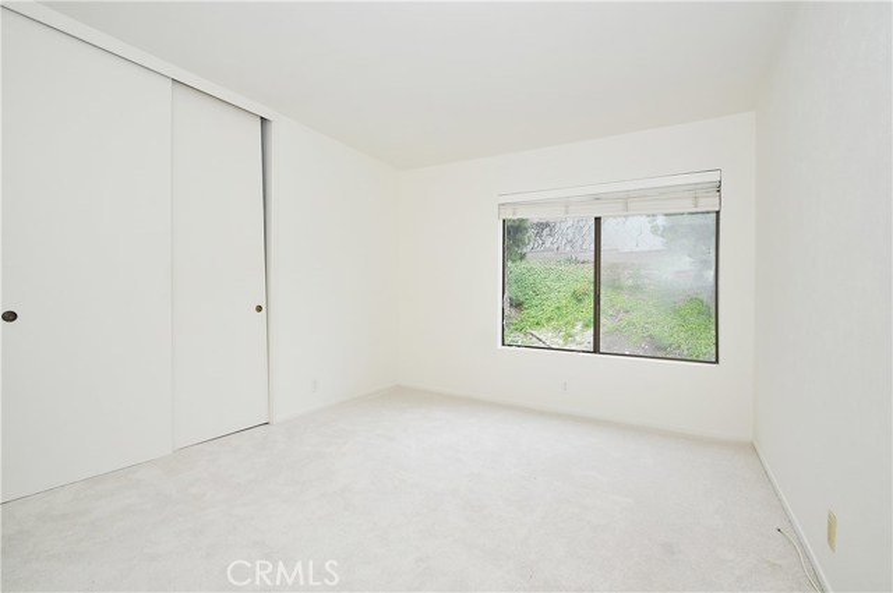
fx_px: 372
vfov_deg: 77.2
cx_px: 446
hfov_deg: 100.5
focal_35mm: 15
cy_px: 296
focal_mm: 10
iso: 250
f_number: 10
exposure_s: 1/125
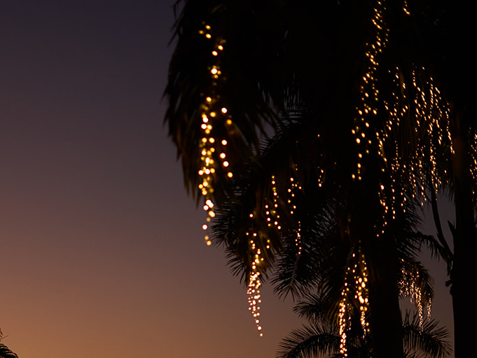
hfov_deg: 17.2
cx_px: 71
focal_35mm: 113
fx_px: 1557
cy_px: 307
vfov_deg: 13.0
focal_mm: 50
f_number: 1.8
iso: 1000
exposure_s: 1/640
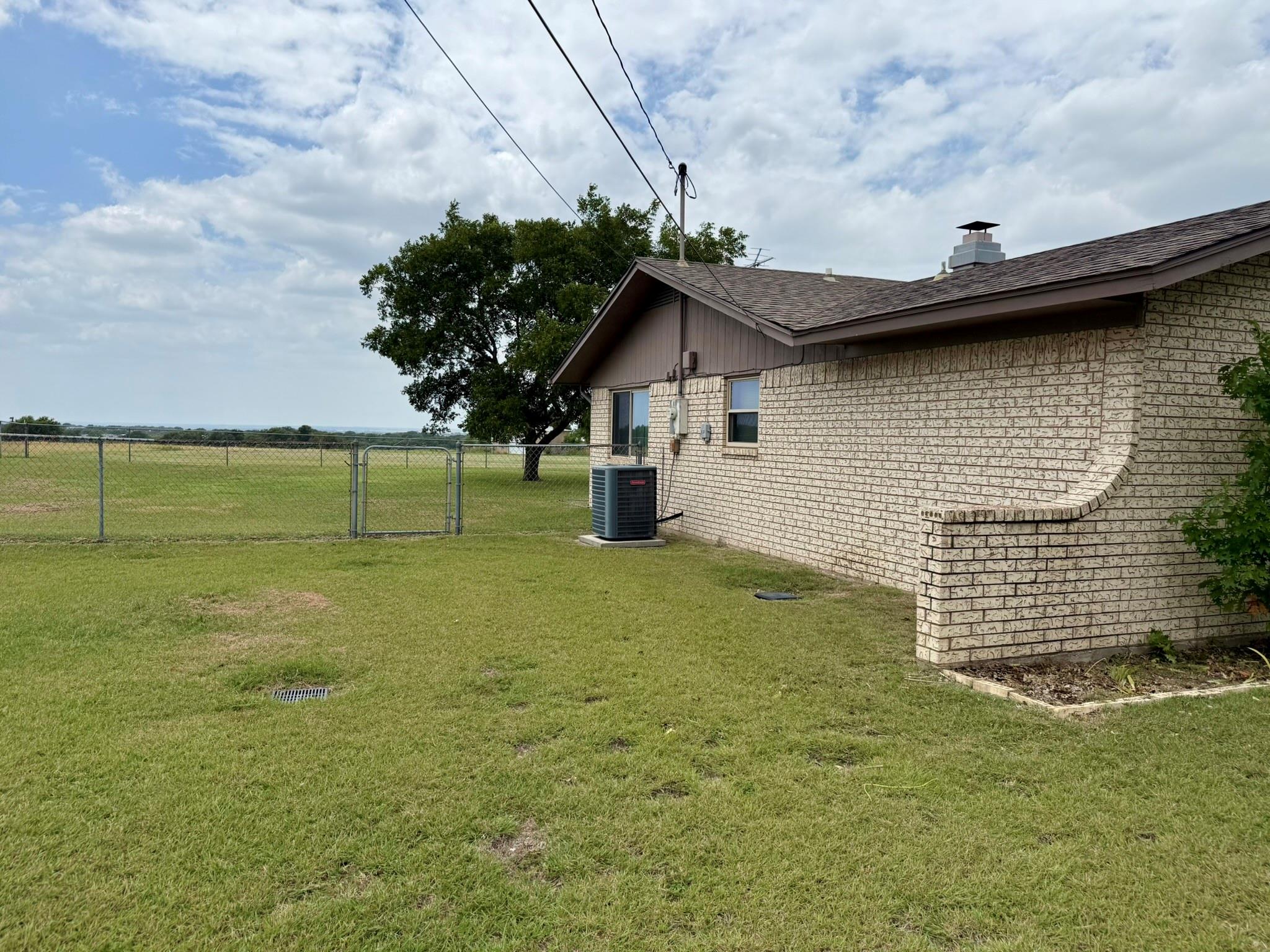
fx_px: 881
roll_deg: -1.5
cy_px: 476
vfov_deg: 56.8
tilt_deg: -2.9
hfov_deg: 71.6
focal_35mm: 24
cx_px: 635
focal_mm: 6.76
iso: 80
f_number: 1.78
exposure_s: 1/7353
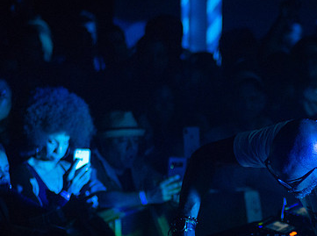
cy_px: 187
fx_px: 1827
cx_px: 343
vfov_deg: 7.4
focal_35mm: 200
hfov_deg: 9.8
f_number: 2.8
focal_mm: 92
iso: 4000
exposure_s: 1/500
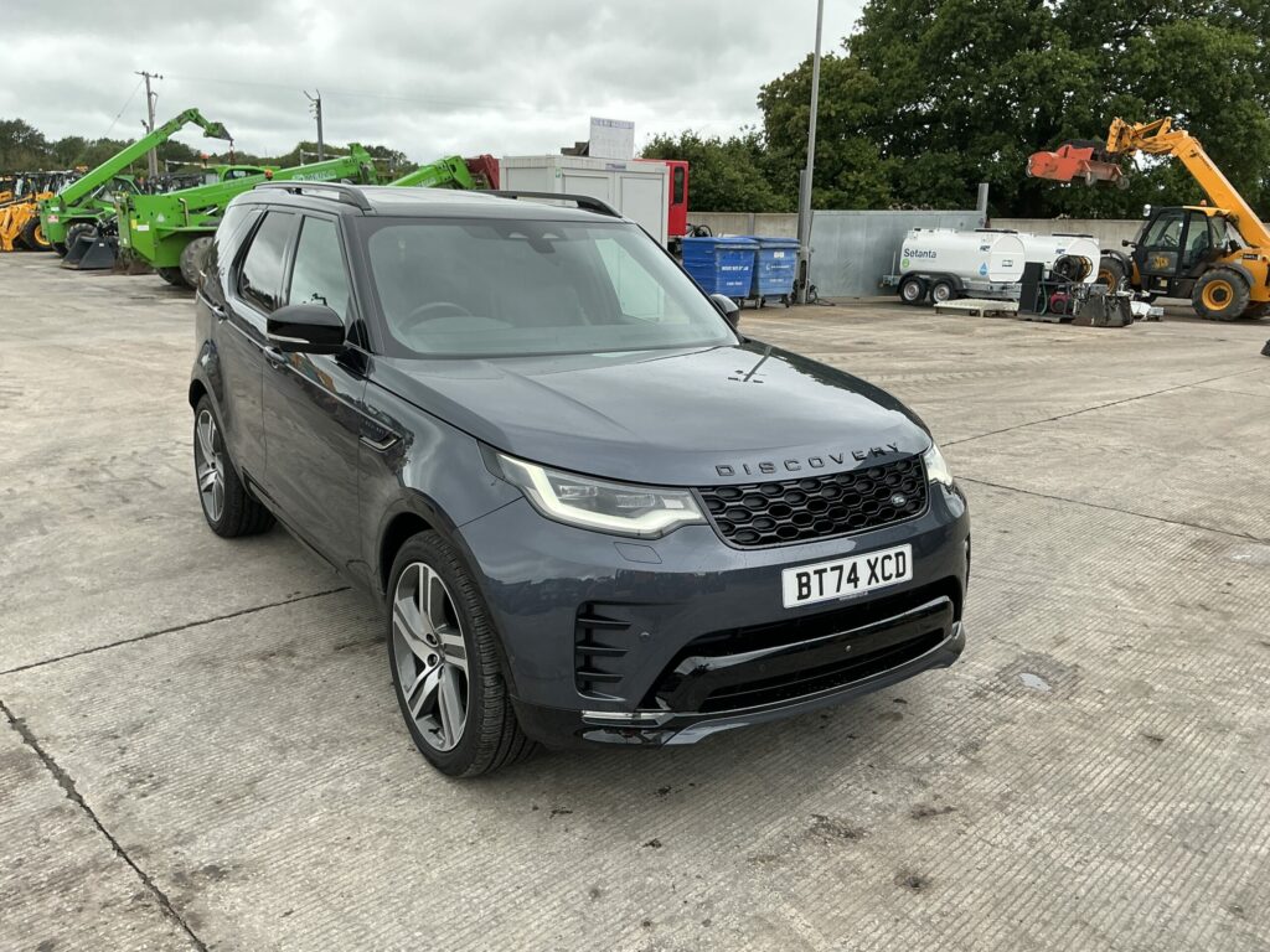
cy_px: 476
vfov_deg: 49.7
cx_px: 635
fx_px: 1027
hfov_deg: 63.4
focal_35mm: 28
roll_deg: -1.8
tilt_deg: -13.2
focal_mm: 3
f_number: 1.8
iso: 25
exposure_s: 1/461
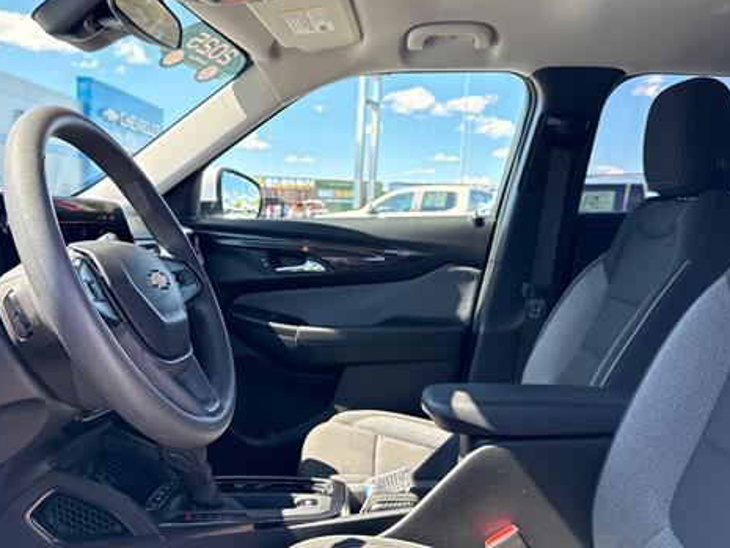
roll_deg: -2.0
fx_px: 696
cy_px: 272
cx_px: 360
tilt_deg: -3.8
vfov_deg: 43.0
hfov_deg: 55.3
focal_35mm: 33
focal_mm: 6.76
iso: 200
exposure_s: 1/160
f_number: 1.78
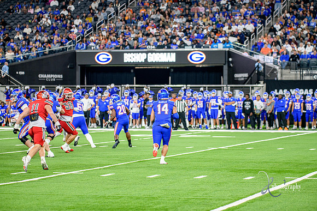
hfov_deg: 15.2
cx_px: 158
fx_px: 1189
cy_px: 106
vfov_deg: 10.2
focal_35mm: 135
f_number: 2.8
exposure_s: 1/400
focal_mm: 135
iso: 1250
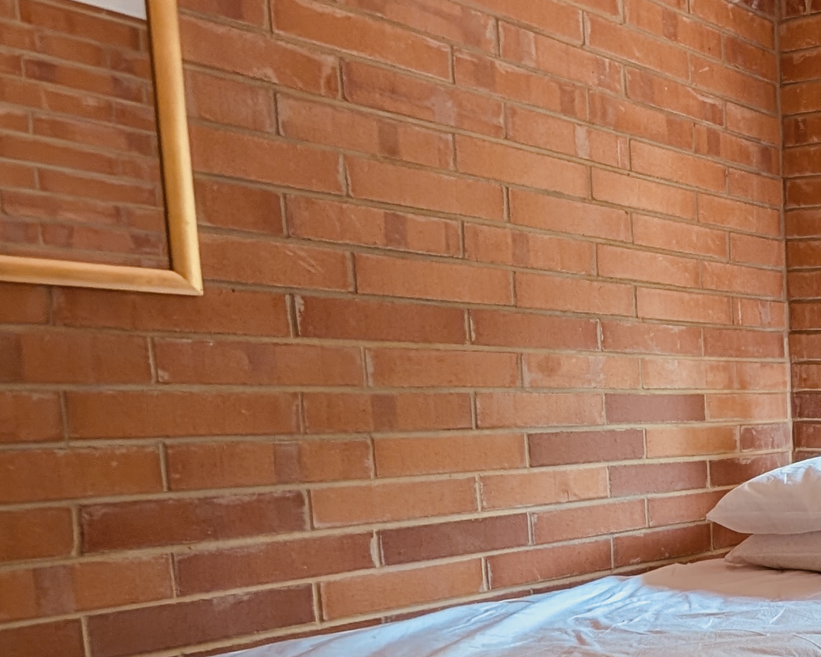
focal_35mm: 37
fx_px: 899
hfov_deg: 33.1
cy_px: 493
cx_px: 1113
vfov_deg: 39.1
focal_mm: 2.02
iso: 48
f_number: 1.7
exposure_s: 1/208
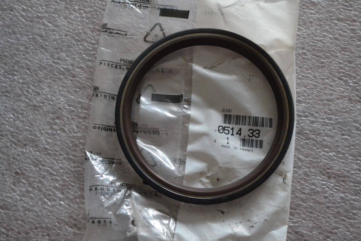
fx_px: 632
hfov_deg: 31.9
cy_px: 120
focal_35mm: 63
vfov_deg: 21.6
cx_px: 180
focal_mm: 42
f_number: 5.3
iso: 3200
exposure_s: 1/50
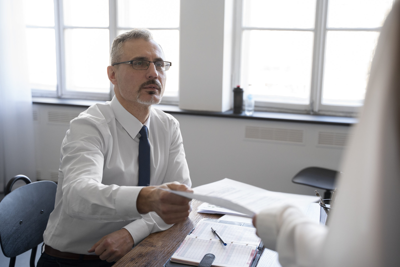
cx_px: 200
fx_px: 489
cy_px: 134
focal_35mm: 44
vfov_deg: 30.5
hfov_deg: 44.5
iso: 2000
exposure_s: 1/250
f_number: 3.5
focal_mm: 44
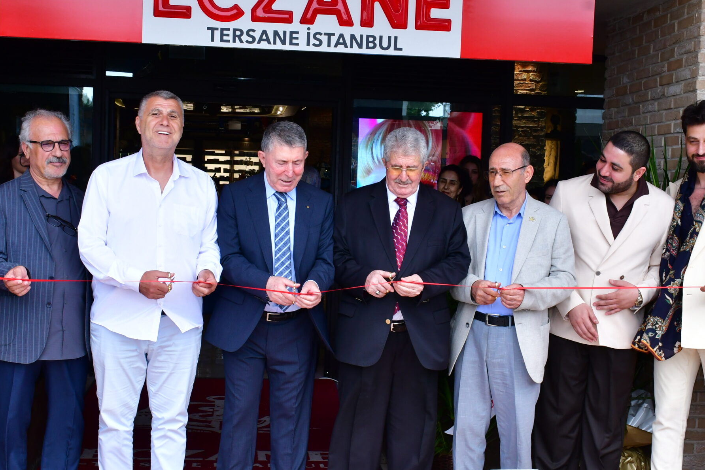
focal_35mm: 56
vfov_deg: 24.2
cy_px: 242
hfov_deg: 35.6
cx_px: 370
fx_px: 1097
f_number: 11
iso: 500
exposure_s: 1/200
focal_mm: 26
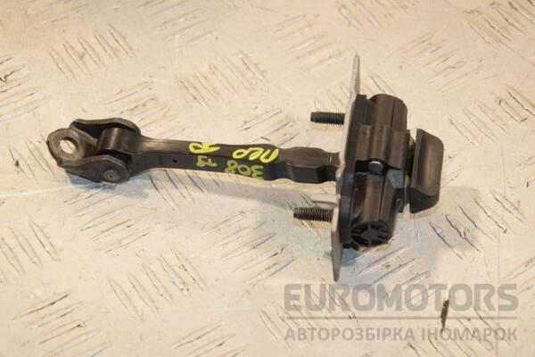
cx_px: 268
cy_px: 178
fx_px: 1560
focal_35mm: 105
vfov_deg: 13.0
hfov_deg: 19.5
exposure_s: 1/200
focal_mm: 70
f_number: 7.1
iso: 800
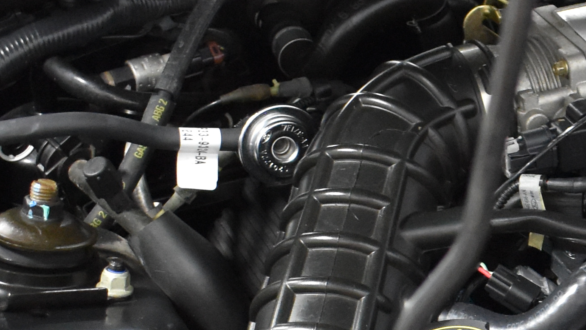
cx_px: 828
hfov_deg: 16.2
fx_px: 1911
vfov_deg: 9.7
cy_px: 393
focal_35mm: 123
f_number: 3.5
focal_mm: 18
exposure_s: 1/30
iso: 2000
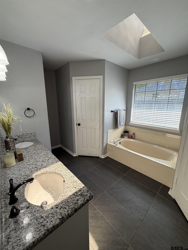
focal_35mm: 14
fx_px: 101
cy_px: 125
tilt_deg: -11.3
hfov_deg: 85.7
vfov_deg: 102.1
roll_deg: +0.2
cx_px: 94
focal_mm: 2.22
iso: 80
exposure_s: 1/120
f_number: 2.2
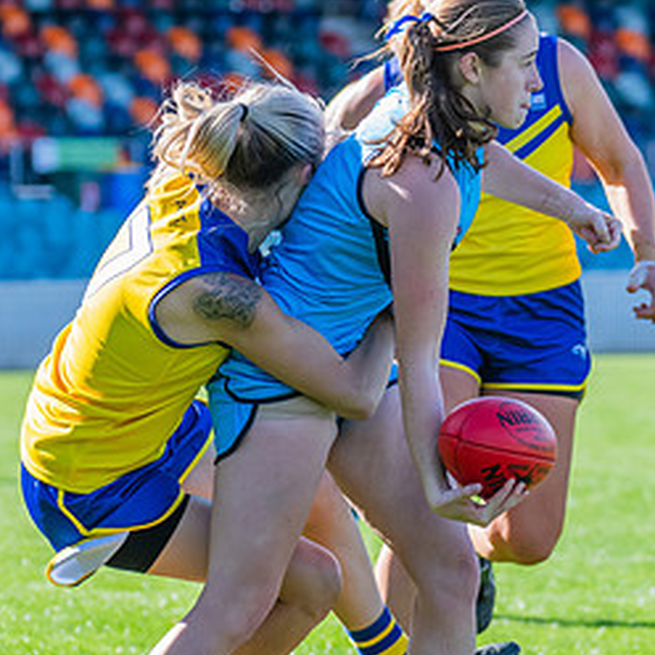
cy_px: 410
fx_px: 9227
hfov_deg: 4.1
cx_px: 464
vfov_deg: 4.1
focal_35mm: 431
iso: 800
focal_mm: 170
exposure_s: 1/1250
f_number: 6.3
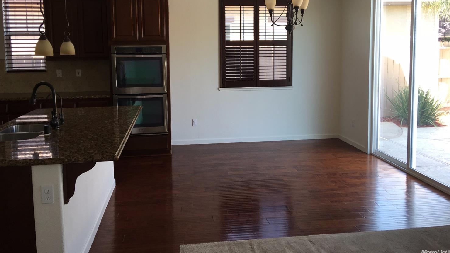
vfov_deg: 36.3
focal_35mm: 32
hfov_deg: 61.0
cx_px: 223
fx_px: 382
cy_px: 85
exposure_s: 1/40
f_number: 2.2
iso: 25
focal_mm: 4.15
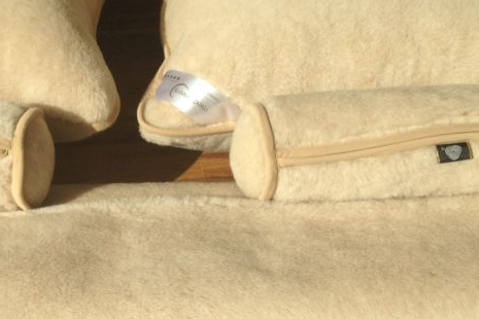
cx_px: 145
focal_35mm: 59
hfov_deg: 33.5
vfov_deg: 22.9
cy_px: 201
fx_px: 785
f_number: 2.4
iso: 50
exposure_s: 1/1695
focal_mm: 4.12
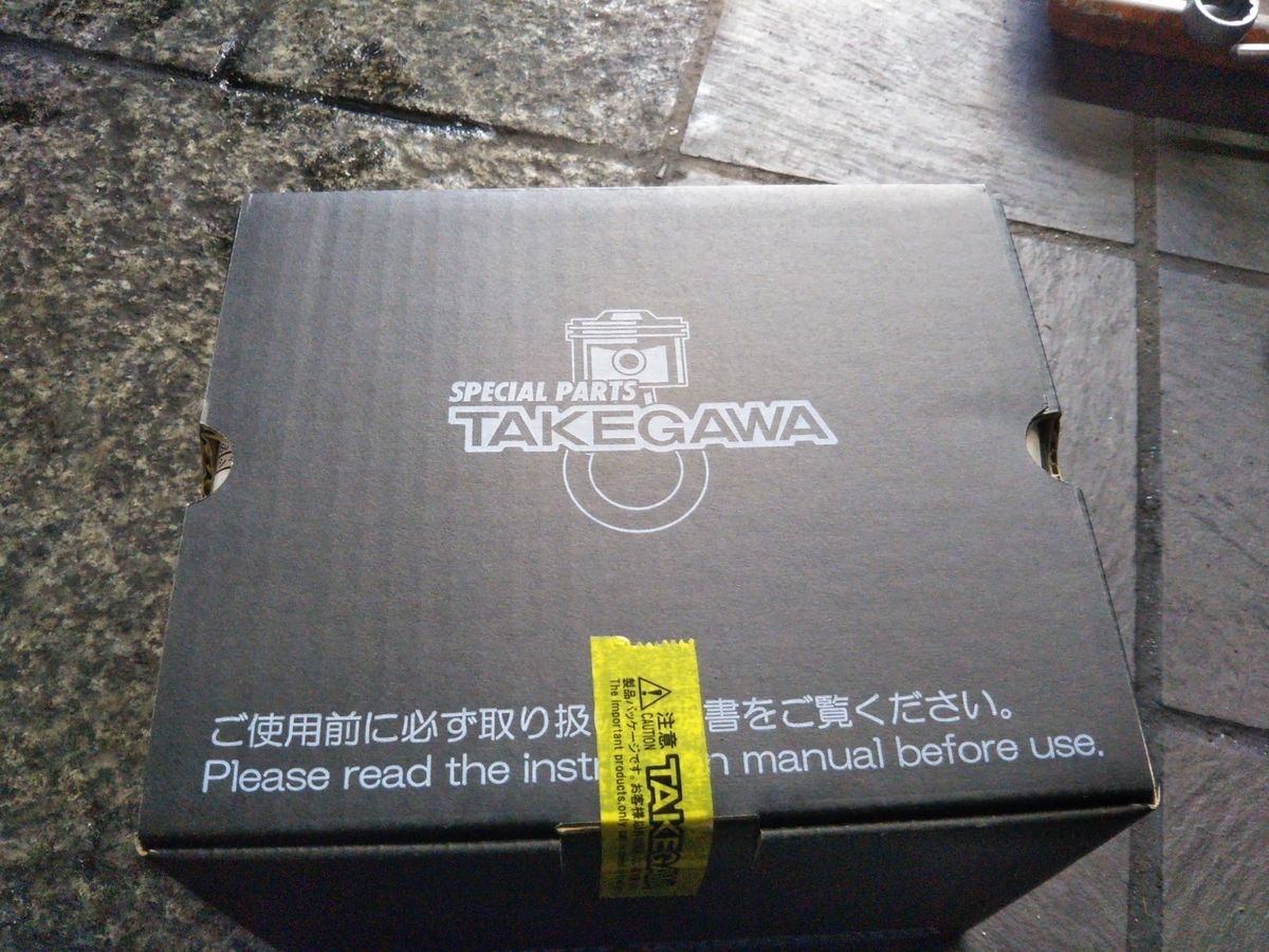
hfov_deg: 60.0
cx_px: 634
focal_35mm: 30
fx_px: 1100
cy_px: 476
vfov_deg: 46.8
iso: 223
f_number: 2.2
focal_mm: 4
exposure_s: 1/26
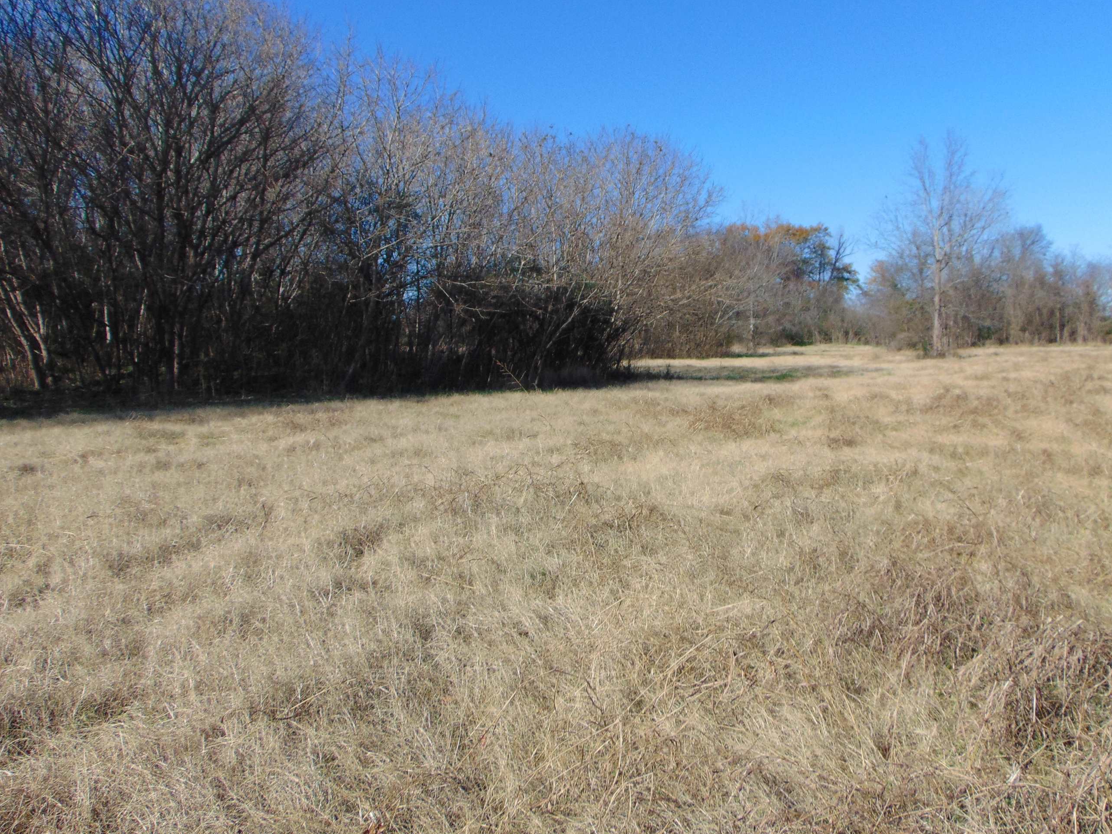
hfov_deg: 59.8
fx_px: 964
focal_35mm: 30
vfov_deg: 46.7
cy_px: 374
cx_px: 618
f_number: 7.7
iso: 80
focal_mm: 4.5
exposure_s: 1/200
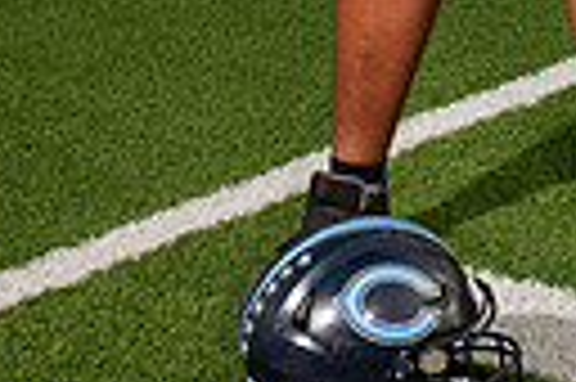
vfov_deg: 8.4
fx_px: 2365
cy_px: -557
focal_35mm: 148
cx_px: 536
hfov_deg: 13.7
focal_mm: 42
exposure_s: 1/320
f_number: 7.1
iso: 160
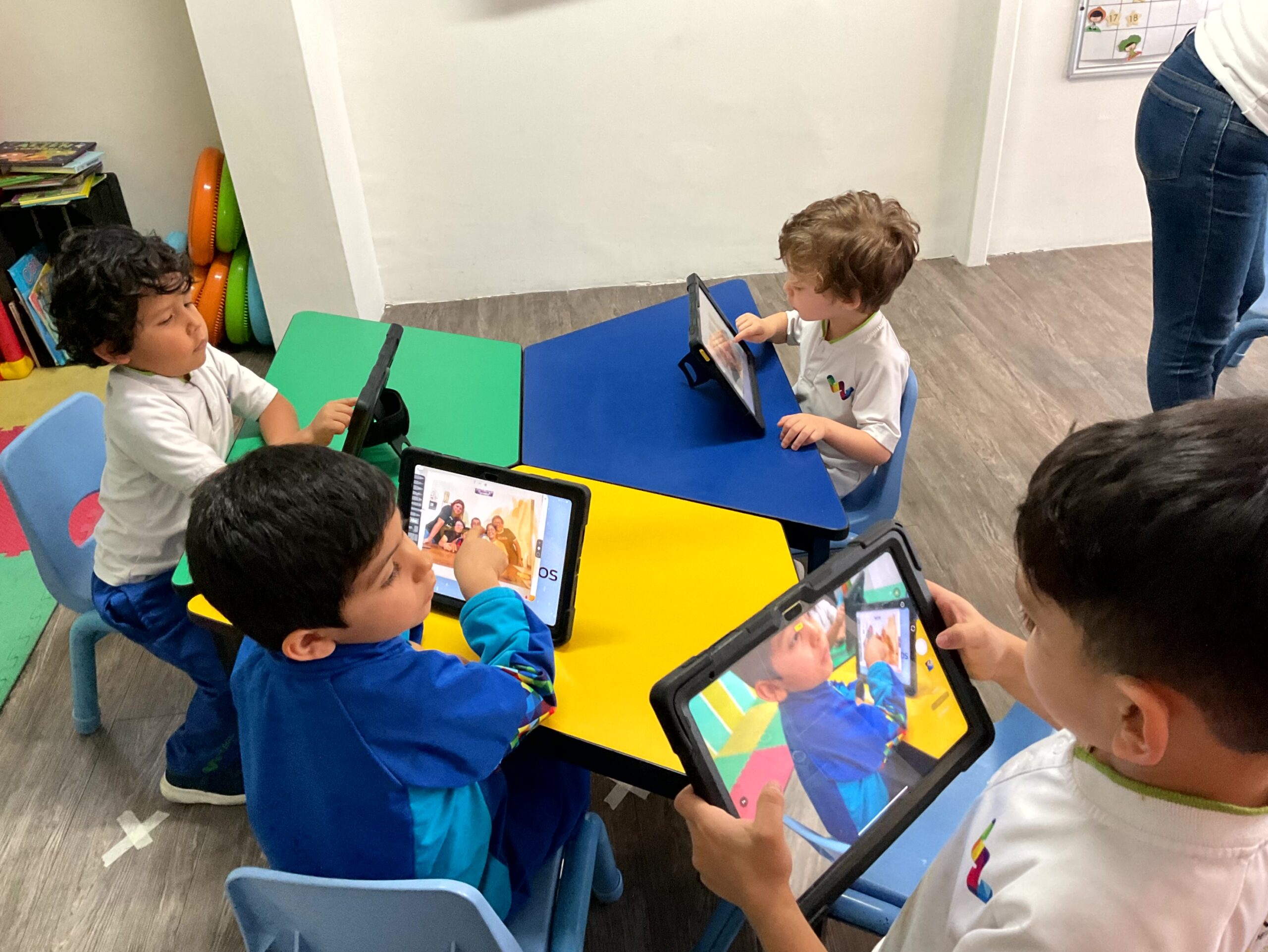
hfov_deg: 61.7
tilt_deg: -33.3
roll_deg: +4.1
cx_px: 634
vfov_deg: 48.2
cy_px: 476
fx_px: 1062
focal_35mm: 29
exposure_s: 1/60
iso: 160
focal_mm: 3
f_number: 1.8
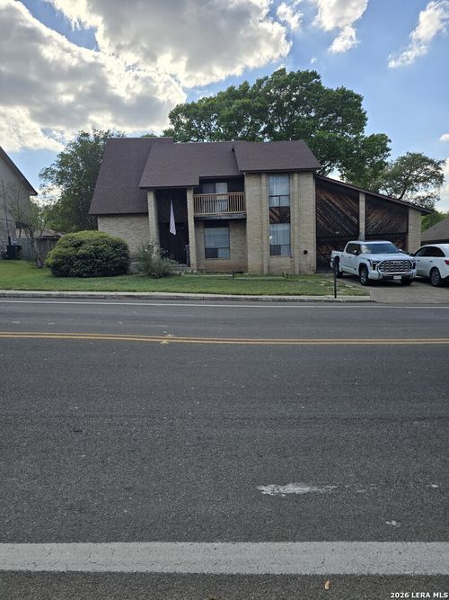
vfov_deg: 73.9
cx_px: 224
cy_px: 300
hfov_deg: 58.9
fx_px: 398
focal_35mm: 23
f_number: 1.7
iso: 12
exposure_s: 1/1235
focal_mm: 6.3
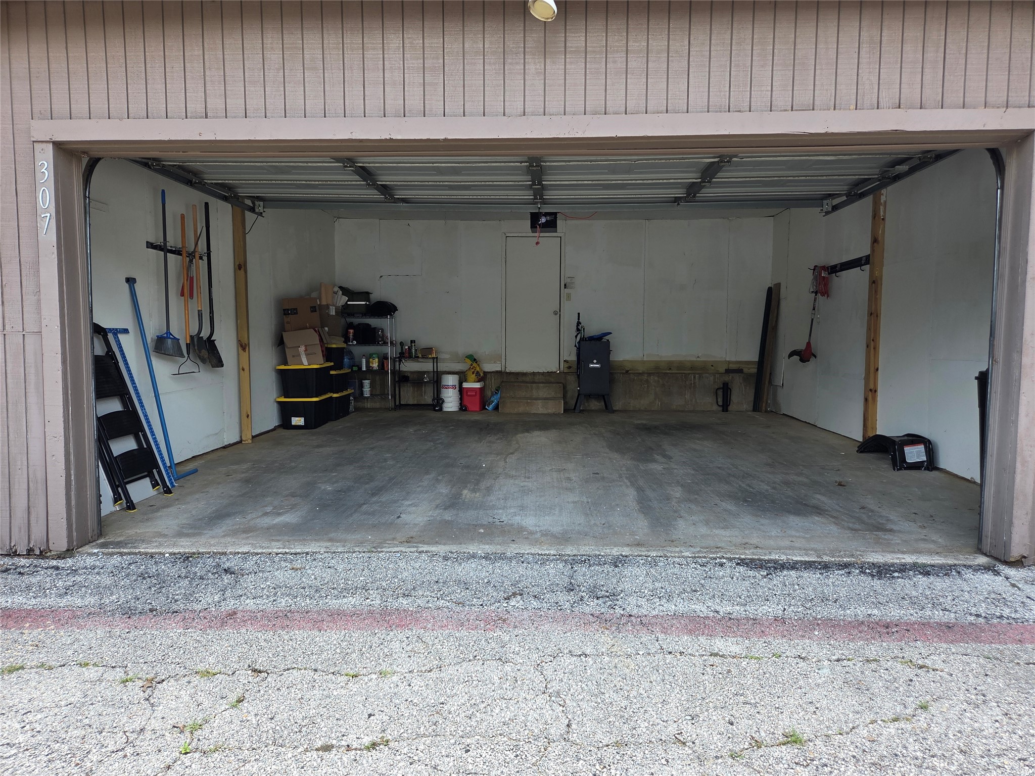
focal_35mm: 23
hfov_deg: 73.9
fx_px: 688
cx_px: 518
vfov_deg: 58.9
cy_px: 388
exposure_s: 1/577
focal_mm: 5.4
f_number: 1.8
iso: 80
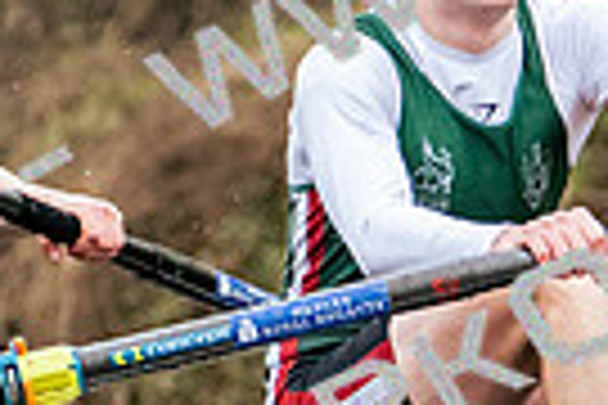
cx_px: 703
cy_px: 142
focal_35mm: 1193
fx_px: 20147
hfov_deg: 1.7
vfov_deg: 1.2
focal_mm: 277
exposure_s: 1/2000
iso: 5000
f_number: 6.3
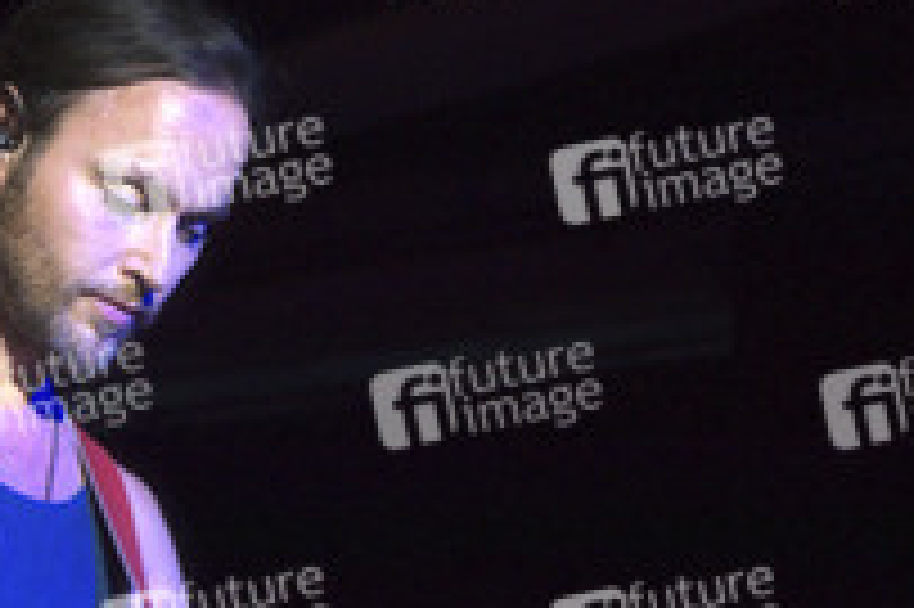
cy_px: 509
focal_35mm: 100
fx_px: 2537
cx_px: 97
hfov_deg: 20.0
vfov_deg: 13.6
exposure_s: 1/100
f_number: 2.8
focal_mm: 45
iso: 1600
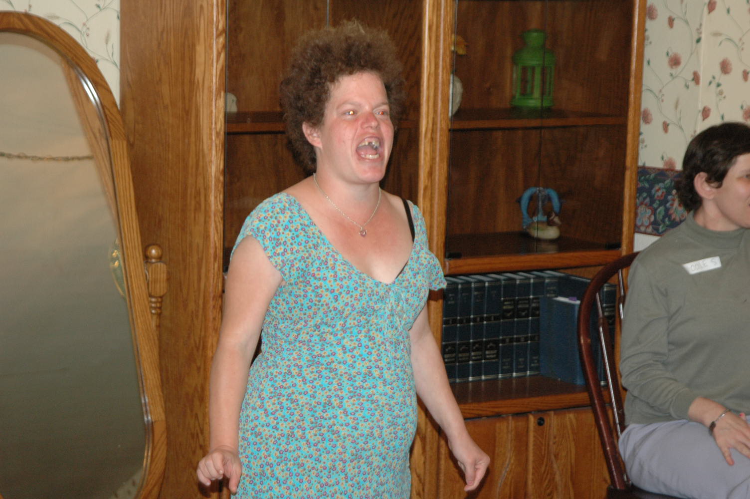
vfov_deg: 13.8
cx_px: 375
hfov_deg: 20.6
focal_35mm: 99
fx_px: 2061
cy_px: 250
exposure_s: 1/60
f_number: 5.3
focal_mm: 66
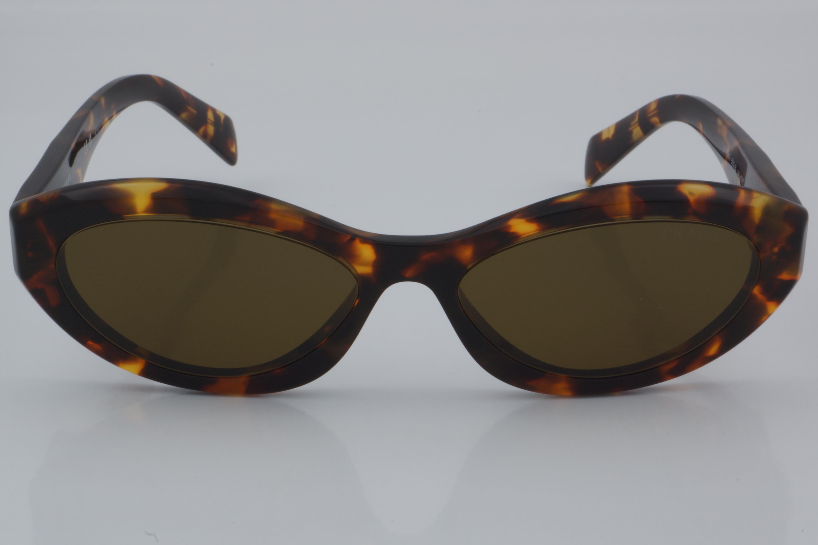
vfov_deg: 16.6
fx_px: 1874
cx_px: 409
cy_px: 272
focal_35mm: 82
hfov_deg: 24.6
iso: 100
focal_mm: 55
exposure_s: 1/4
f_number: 32
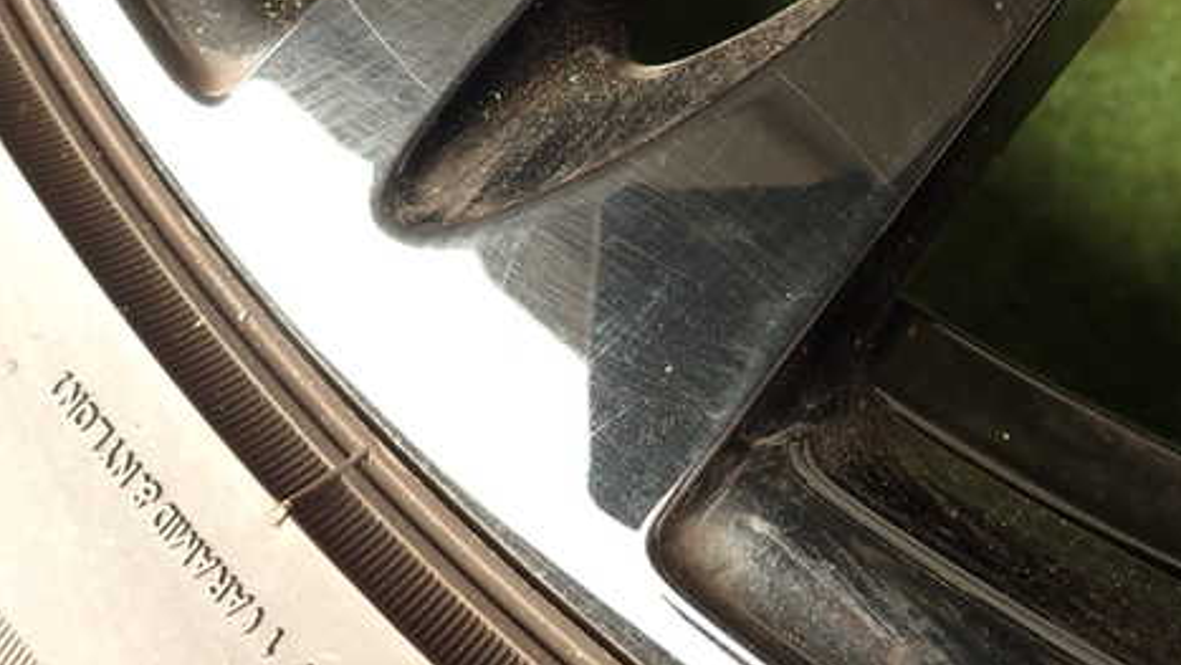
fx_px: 1096
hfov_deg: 56.6
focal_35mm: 35
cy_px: 164
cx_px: 635
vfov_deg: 33.1
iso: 100
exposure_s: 1/60
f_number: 2.8
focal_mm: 4.5
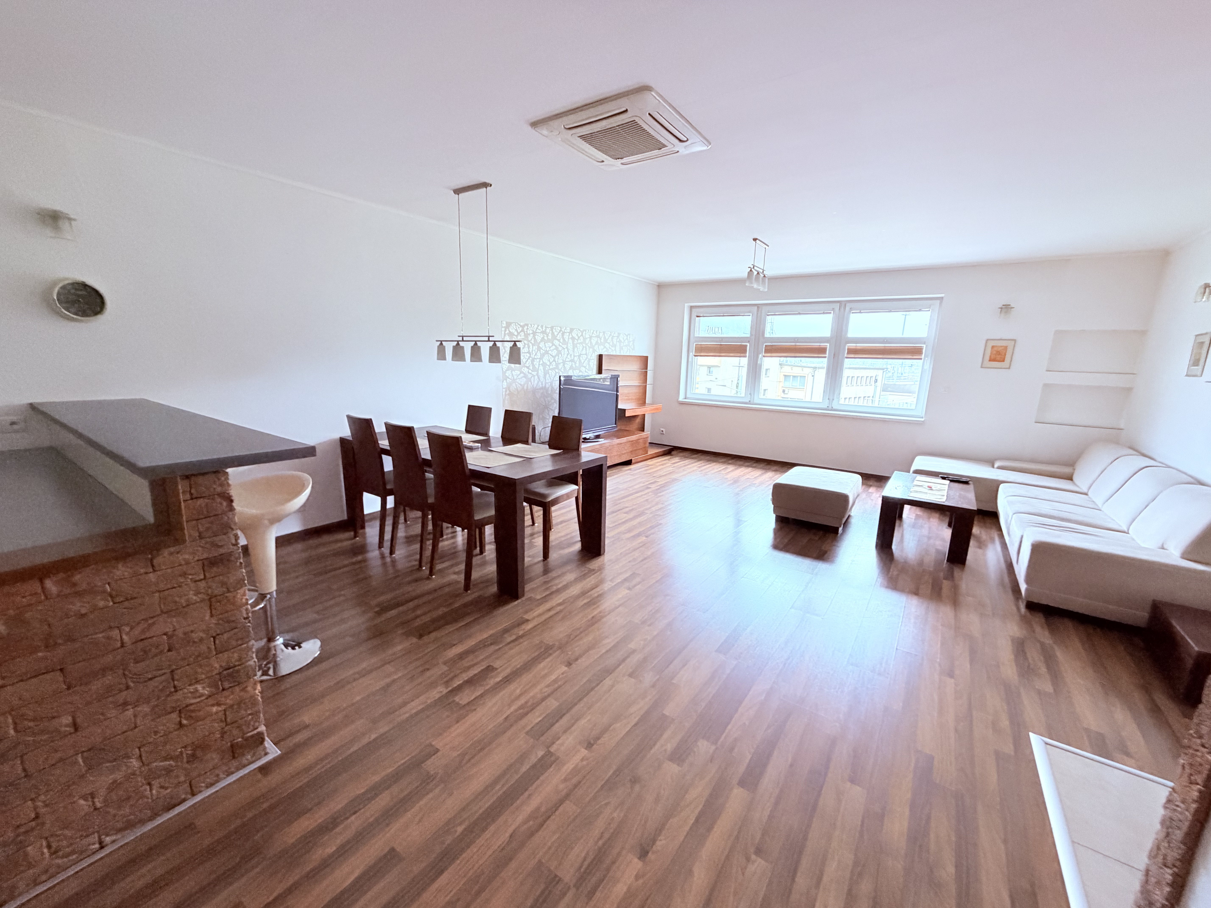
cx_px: 606
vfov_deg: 85.7
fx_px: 490
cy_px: 454
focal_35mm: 14
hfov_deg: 102.1
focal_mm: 2.22
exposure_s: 1/60
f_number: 2.2
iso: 320
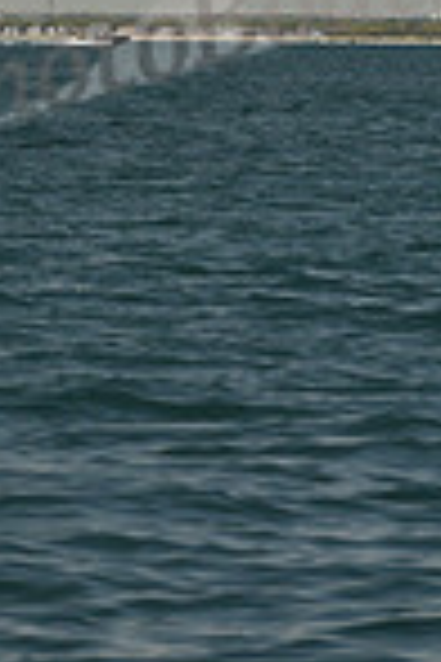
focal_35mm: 395
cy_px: -599
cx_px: -326
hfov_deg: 3.5
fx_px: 7258
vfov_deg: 5.1
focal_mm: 100
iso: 250
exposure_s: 1/800
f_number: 6.3
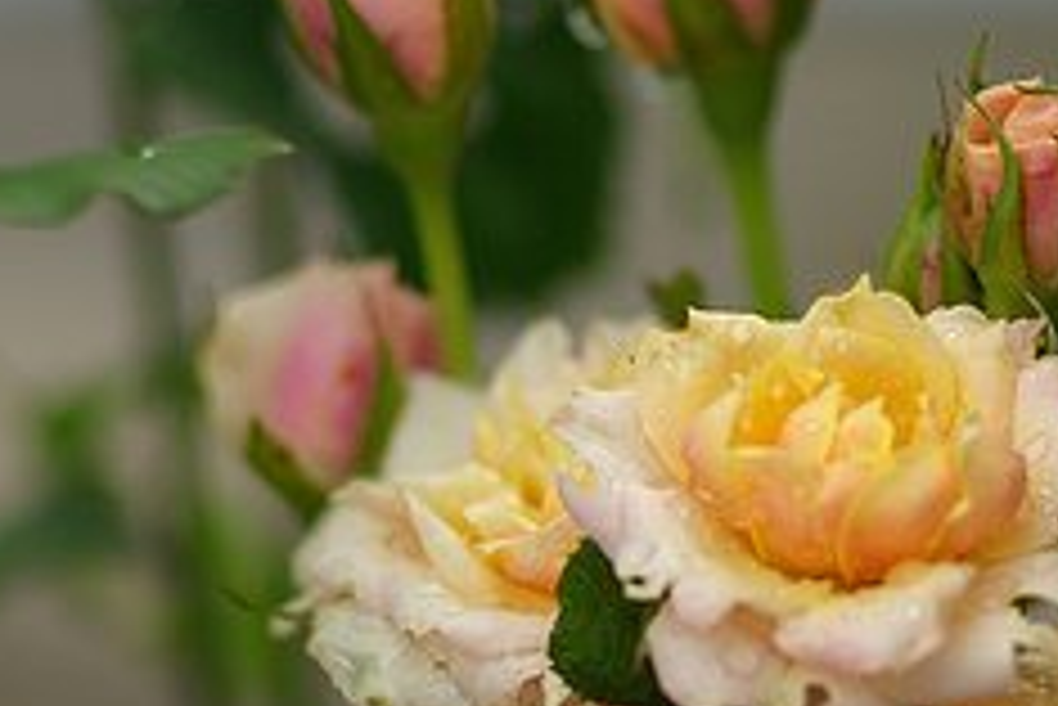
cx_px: 680
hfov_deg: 8.2
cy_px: 605
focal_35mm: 252
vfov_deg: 5.5
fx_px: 7413
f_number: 2.8
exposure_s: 1/350
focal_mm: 77
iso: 100
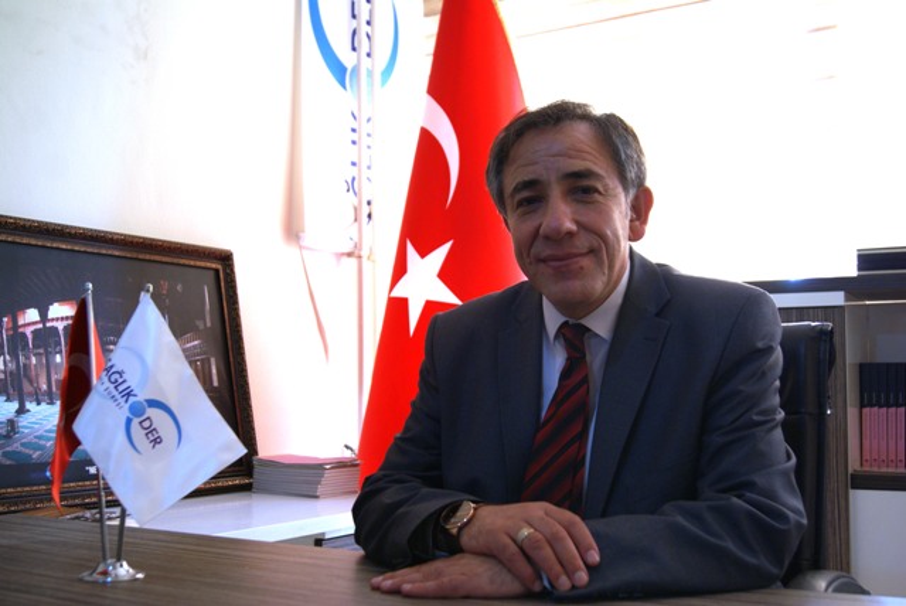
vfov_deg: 34.3
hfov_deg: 49.5
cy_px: 303
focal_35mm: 39
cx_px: 453
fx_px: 982
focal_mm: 26
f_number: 4.5
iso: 100
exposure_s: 1/20
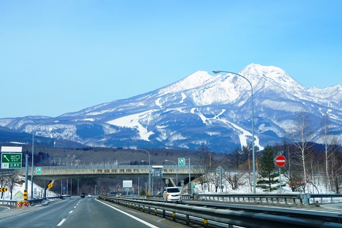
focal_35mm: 69
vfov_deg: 19.9
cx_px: 173
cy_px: 113
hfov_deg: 29.4
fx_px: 651
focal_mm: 45
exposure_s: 1/250
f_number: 13
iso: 200
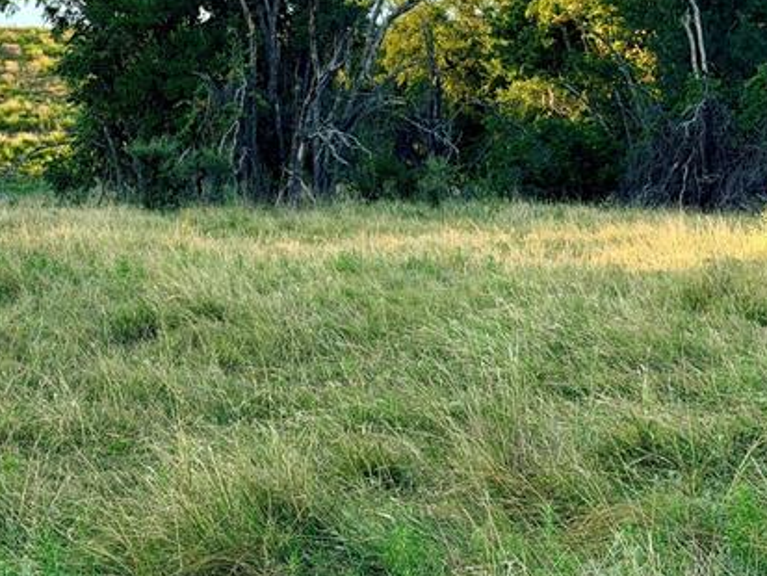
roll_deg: +0.0
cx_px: 197
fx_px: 2637
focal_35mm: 119
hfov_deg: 16.5
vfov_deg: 12.3
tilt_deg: +3.7
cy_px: 30
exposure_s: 1/1642
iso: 64
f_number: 1.78
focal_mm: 6.76
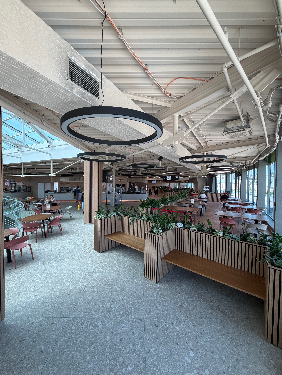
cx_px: 141
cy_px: 188
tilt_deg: -1.4
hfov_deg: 85.7
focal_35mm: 14
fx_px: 152
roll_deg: -0.3
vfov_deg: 102.1
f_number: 2.2
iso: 50
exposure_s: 1/121
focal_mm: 2.22
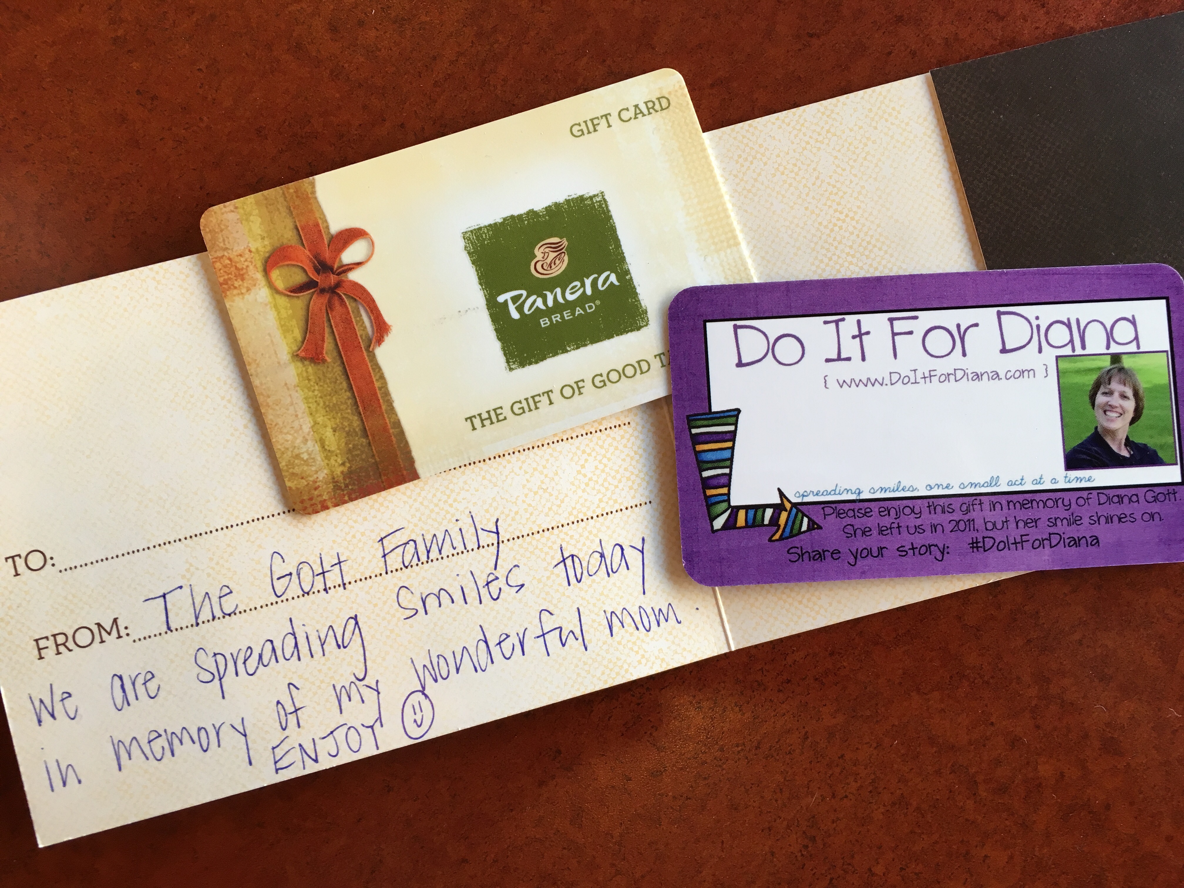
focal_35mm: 29
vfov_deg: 48.2
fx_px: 992
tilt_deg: -87.2
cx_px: 592
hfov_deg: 61.7
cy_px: 444
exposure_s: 1/30
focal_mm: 4.15
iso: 25
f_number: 2.2
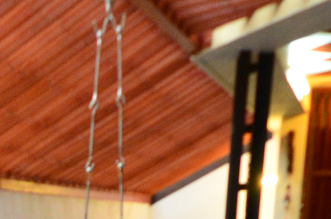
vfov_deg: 14.9
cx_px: -19
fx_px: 707
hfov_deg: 24.8
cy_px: 420
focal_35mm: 77
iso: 1000
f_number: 4.5
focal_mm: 8
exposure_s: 1/60
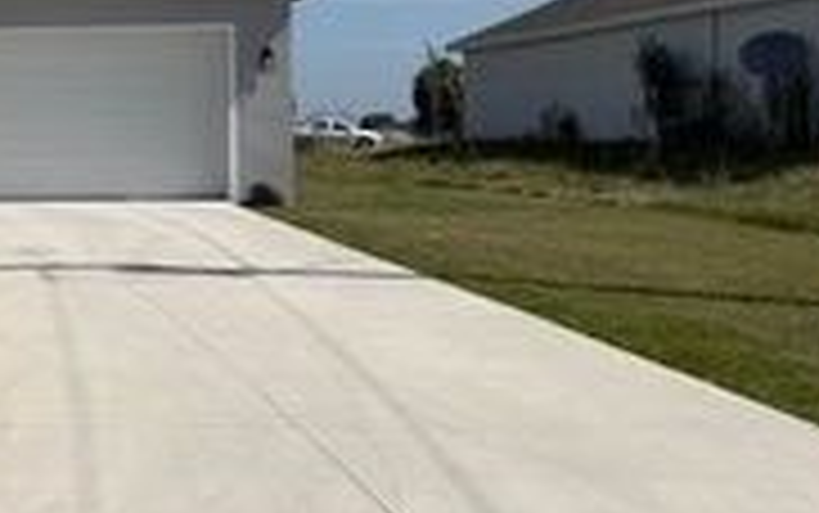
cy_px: 151
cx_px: -225
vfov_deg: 18.6
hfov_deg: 25.5
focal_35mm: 70
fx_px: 1563
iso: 80
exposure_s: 1/9091
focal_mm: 6.76
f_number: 1.78
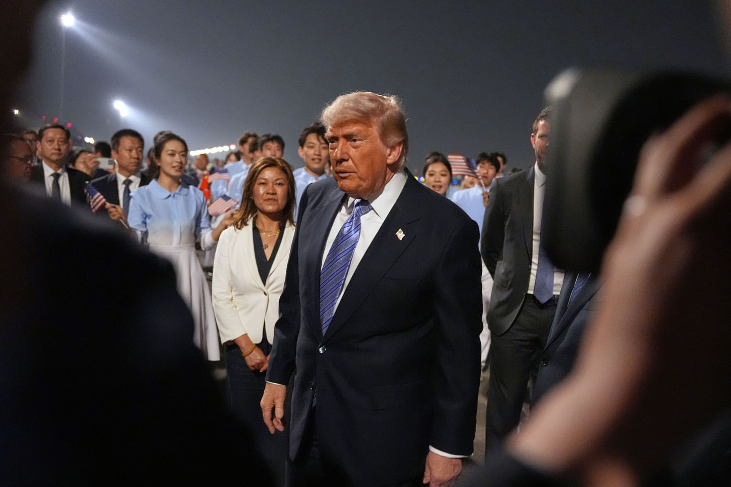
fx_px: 751
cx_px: 366
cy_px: 244
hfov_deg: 51.9
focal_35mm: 37
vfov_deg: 35.9
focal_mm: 37
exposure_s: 1/200
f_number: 2.8
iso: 10000
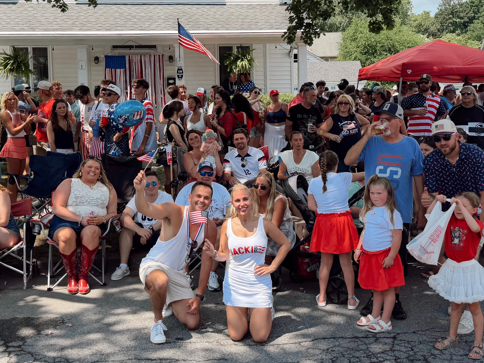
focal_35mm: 24
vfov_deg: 56.8
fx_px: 336
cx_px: 242
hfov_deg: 71.6
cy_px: 182
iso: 100
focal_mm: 6.76
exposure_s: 1/2525
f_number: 1.78
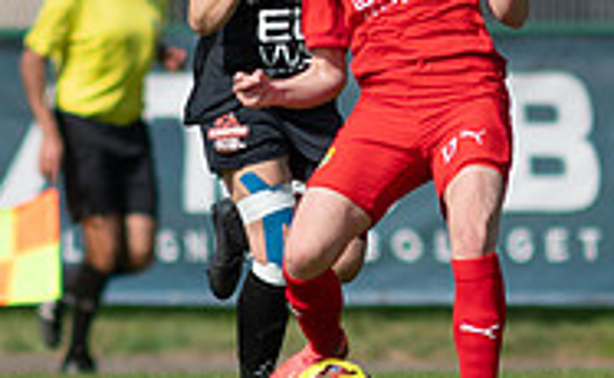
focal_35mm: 1849
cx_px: 397
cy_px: 112
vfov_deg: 0.7
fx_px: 30802
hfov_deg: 1.1
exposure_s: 1/2000
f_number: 3.2
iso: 100
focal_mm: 300
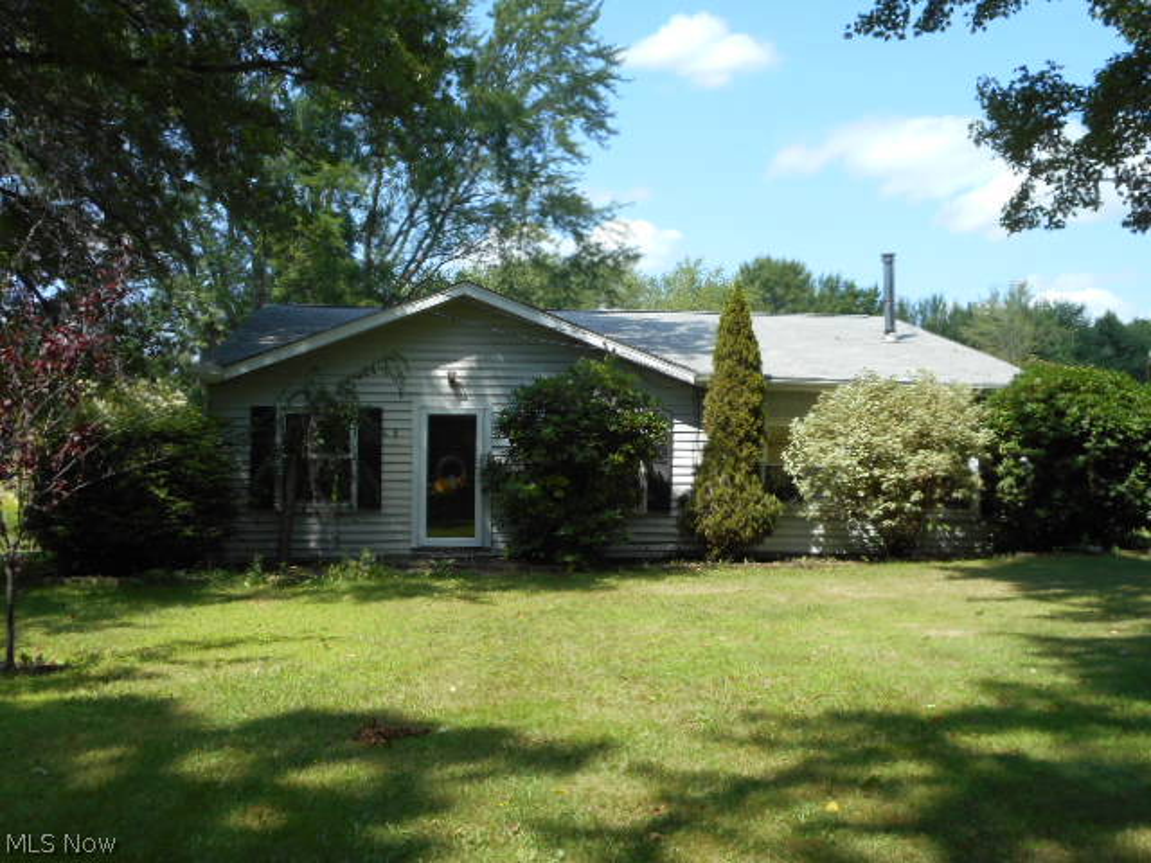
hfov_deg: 47.9
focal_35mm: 39
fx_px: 1297
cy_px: 432
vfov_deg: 36.8
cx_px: 576
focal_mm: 6.9
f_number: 4.5
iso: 80
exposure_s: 1/250
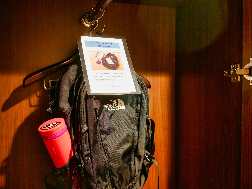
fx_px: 291
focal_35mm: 40
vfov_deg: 36.0
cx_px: 126
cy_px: 94
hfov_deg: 46.8
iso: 1600
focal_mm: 20
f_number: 2.2
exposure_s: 1/25
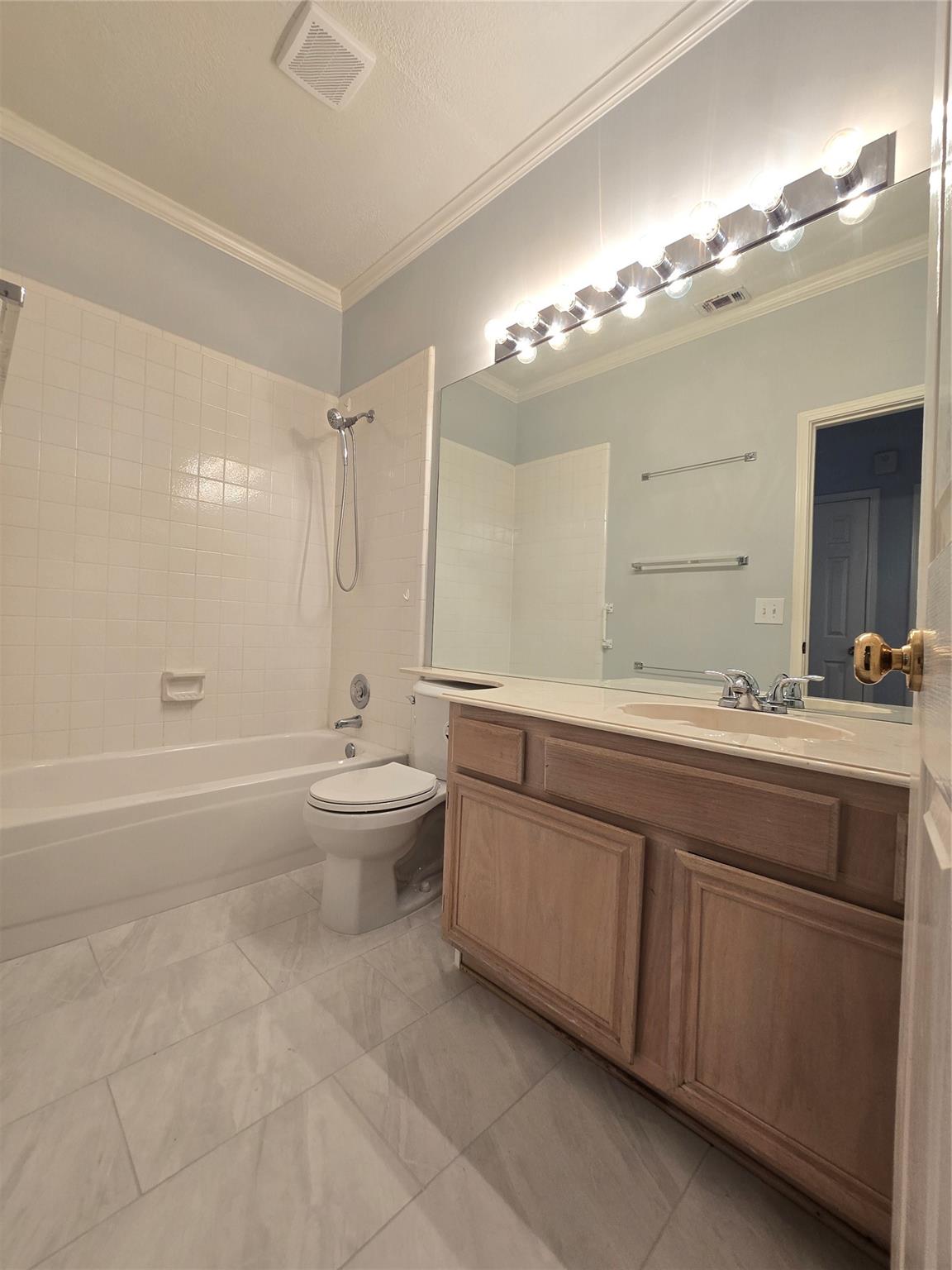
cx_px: 476
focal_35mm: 13
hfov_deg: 89.9
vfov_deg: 106.2
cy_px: 635
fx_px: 477
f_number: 2.2
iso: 100
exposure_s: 1/60
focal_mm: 2.2
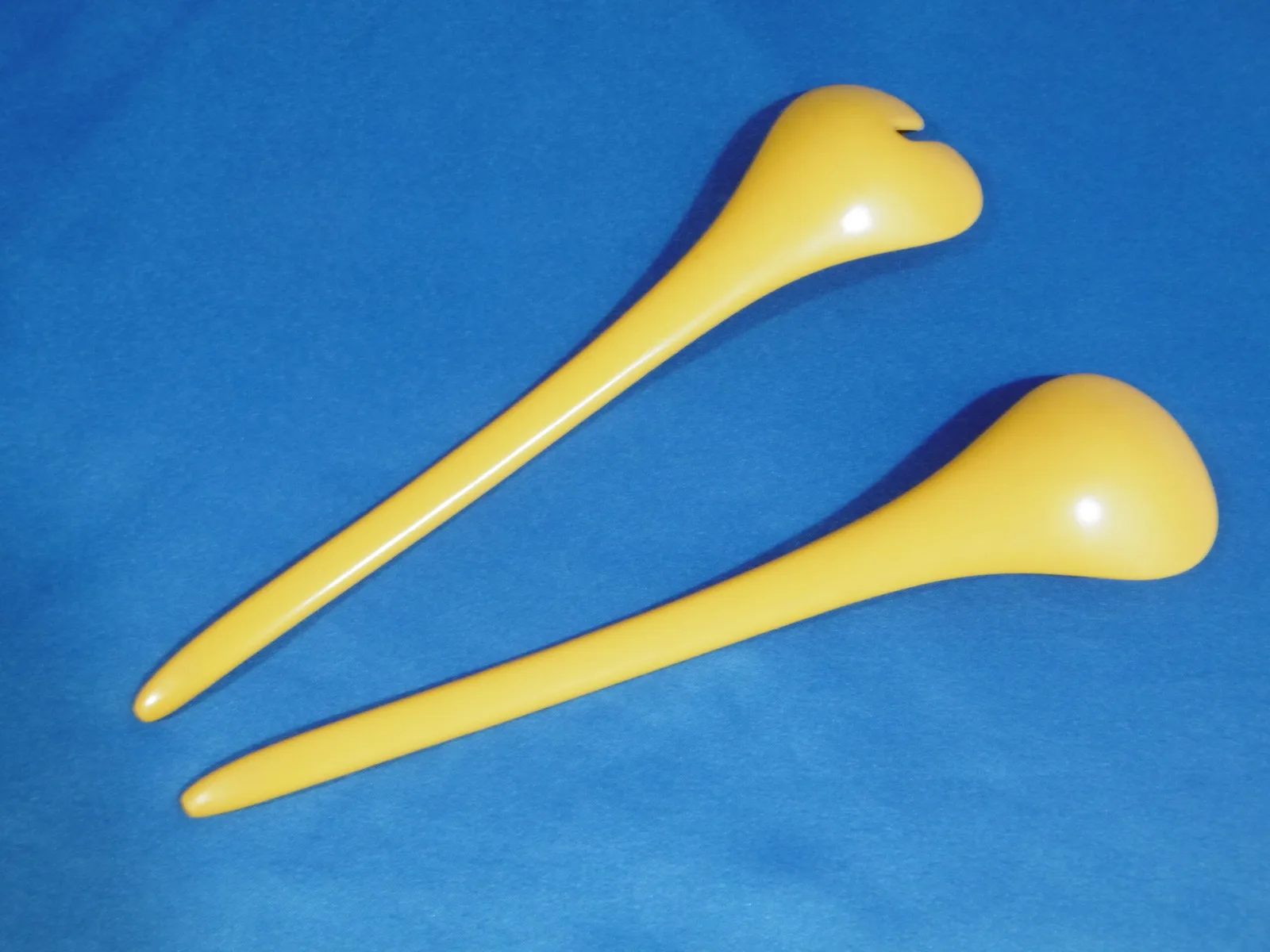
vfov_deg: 37.7
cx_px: 635
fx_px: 1394
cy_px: 476
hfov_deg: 49.0
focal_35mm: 38
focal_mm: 6.8
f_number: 3.7
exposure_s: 1/13
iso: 400
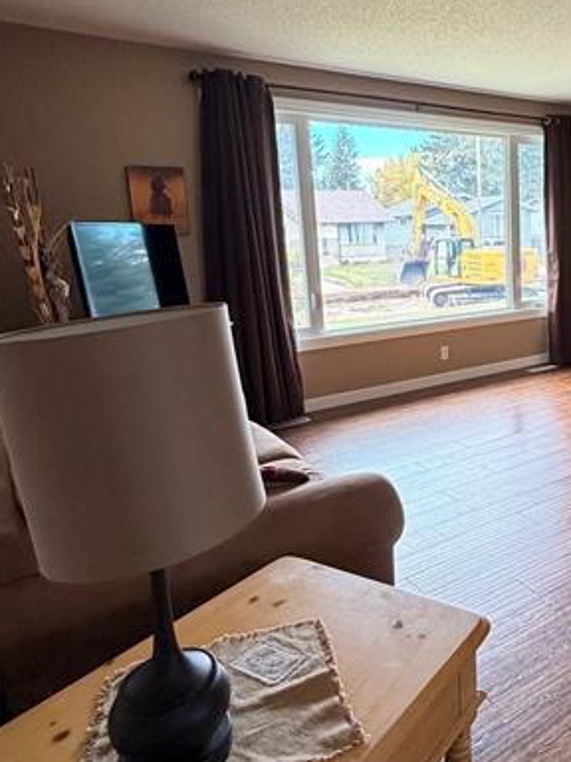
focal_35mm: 28
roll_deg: +1.2
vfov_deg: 63.3
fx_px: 616
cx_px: 498
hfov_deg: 45.7
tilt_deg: -10.2
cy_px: 341
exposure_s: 1/85
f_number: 2.2
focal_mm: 2.22
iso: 320
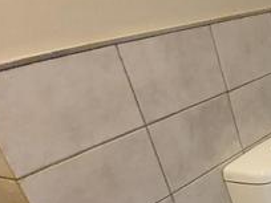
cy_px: 191
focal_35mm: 51
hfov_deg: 24.0
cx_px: 454
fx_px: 399
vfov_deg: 27.3
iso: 800
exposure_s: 1/33
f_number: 2.2
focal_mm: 1.8
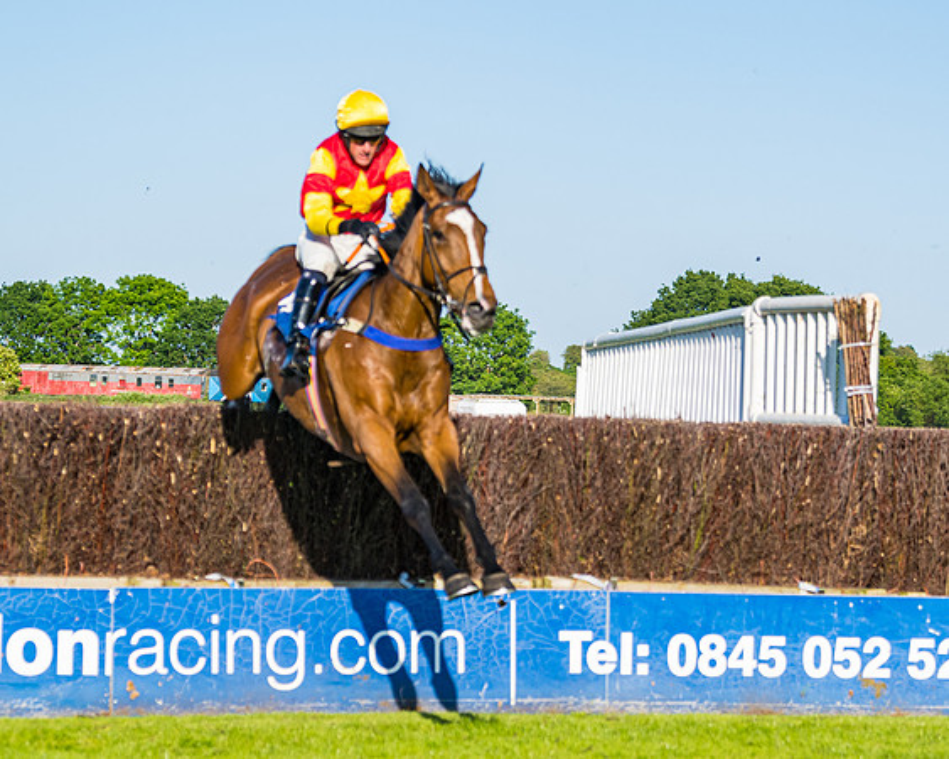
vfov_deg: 9.6
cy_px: 519
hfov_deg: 12.0
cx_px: 541
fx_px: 4506
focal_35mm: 160
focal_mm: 90
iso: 200
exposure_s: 1/2000
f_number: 4
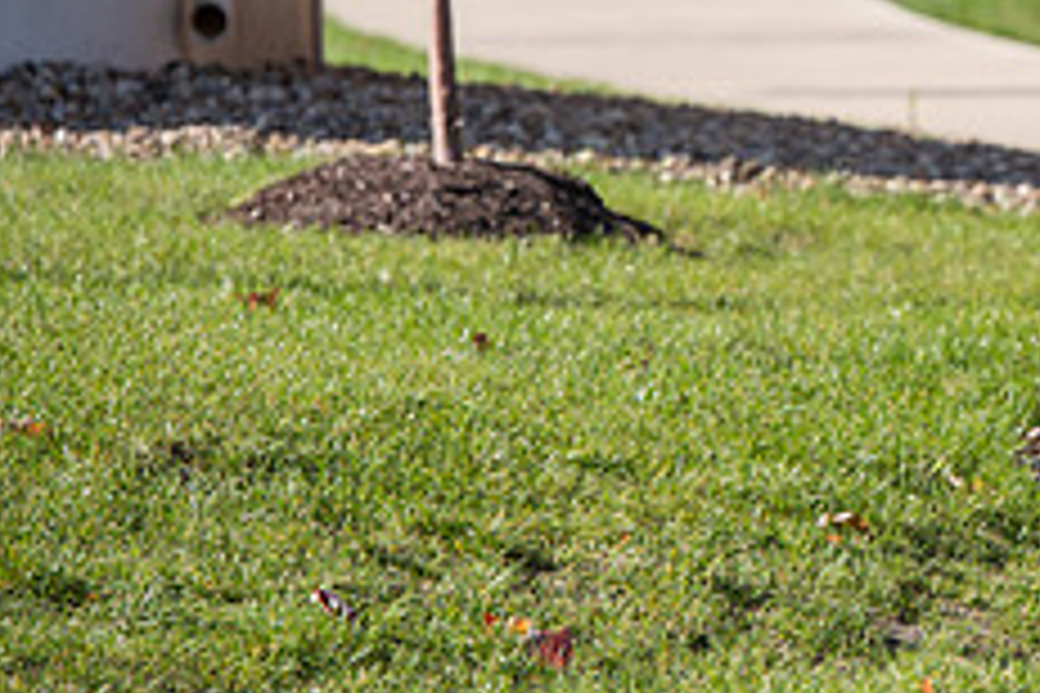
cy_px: 7
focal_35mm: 426
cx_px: 1207
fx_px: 12306
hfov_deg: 4.8
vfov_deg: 3.2
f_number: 5.6
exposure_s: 1/400
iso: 160
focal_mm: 170
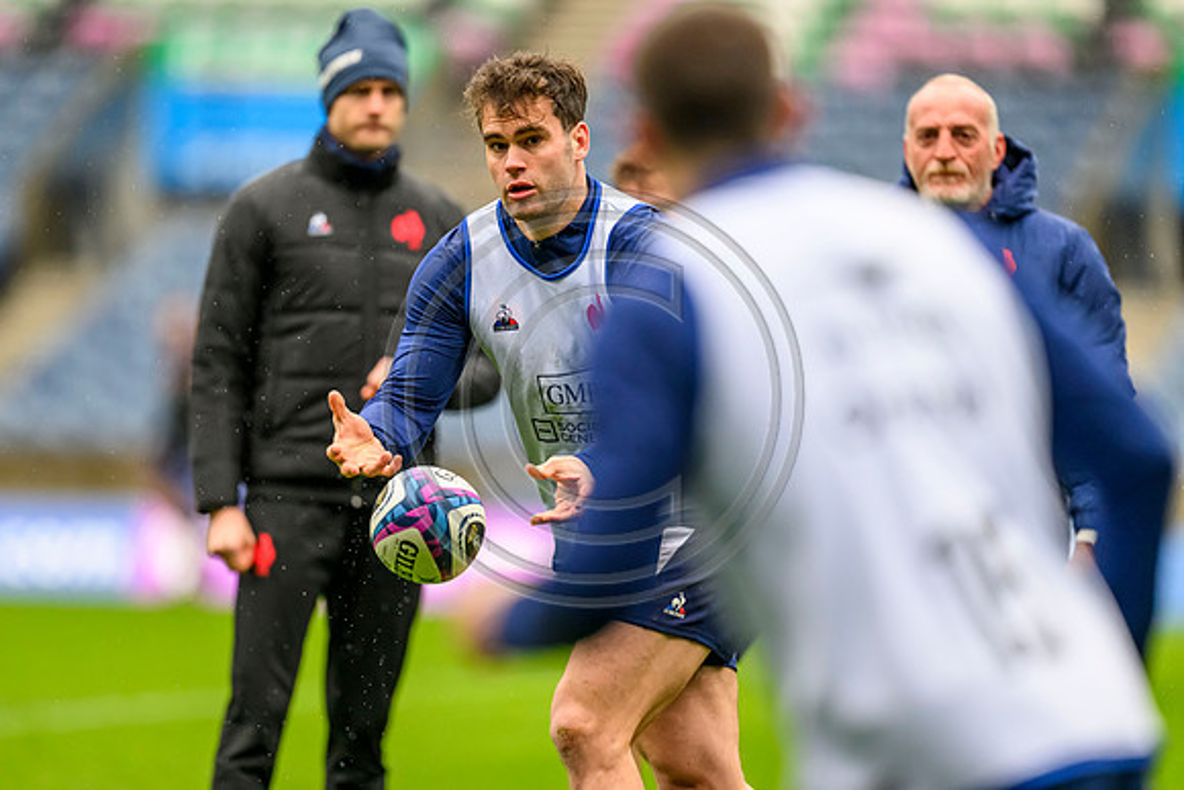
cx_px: 592
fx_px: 13158
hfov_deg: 5.2
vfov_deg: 3.4
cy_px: 395
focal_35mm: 400
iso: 3200
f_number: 2.8
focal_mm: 400
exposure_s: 1/3200
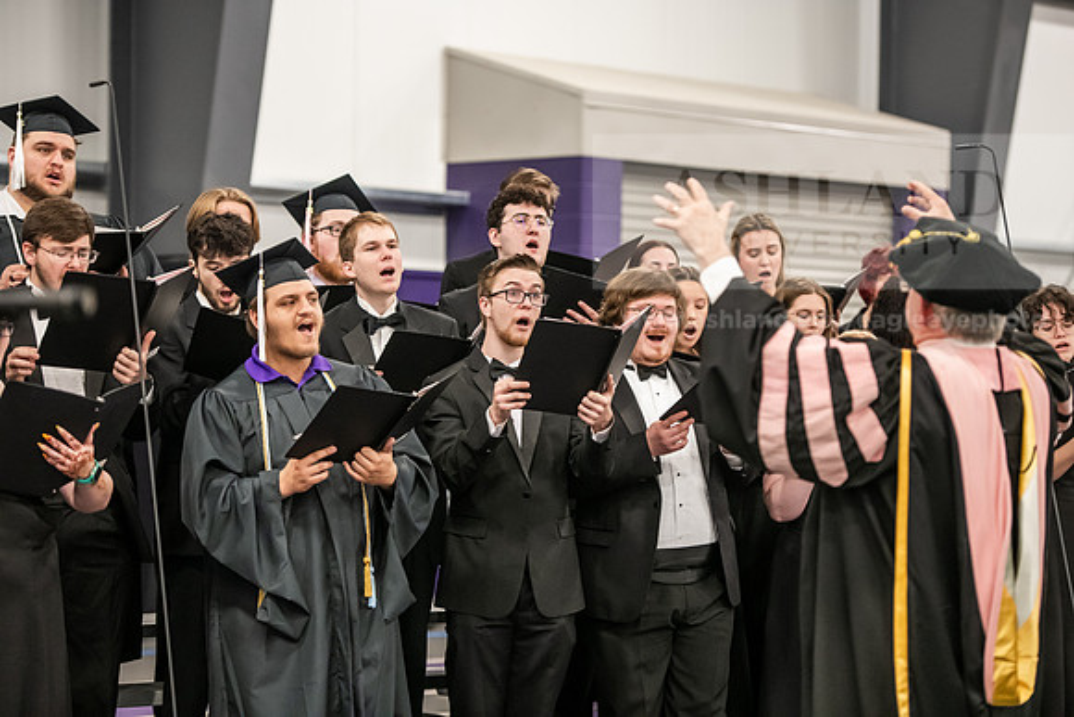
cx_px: 537
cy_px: 358
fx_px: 3133
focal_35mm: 105
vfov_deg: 13.0
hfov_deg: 19.5
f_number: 3.2
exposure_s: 1/200
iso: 4000
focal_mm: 105
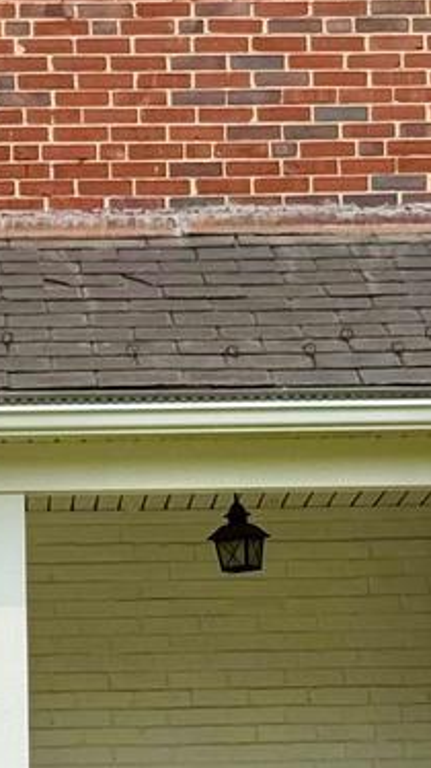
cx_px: 168
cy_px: 626
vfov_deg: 10.0
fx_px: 4374
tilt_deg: +4.2
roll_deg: +0.9
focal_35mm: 215
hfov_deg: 5.6
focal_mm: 6.76
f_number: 1.78
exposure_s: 1/4608
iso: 64
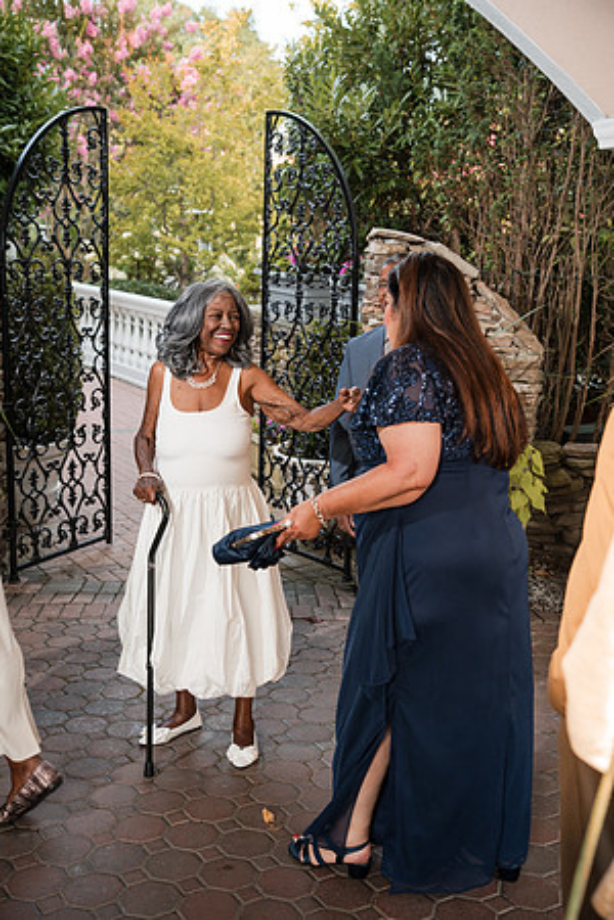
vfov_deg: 47.4
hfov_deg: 32.6
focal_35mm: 41
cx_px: 307
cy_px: 460
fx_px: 1049
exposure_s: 1/250
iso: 640
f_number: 4
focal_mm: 41
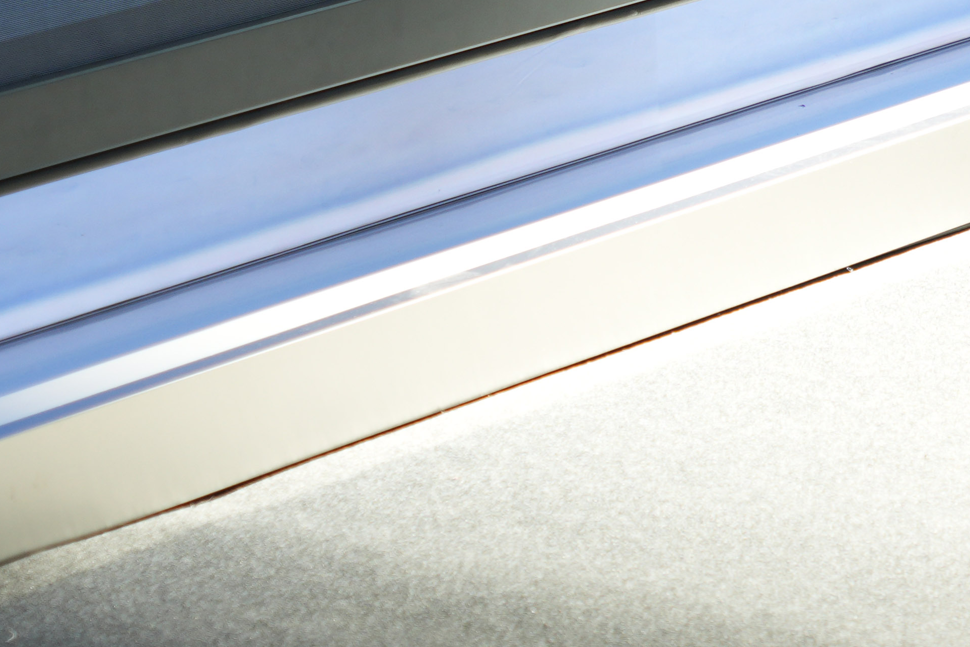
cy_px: -181
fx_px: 5679
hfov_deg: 9.7
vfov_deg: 6.5
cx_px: 1089
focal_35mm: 211
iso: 160
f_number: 2.8
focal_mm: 43.7
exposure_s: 1/125
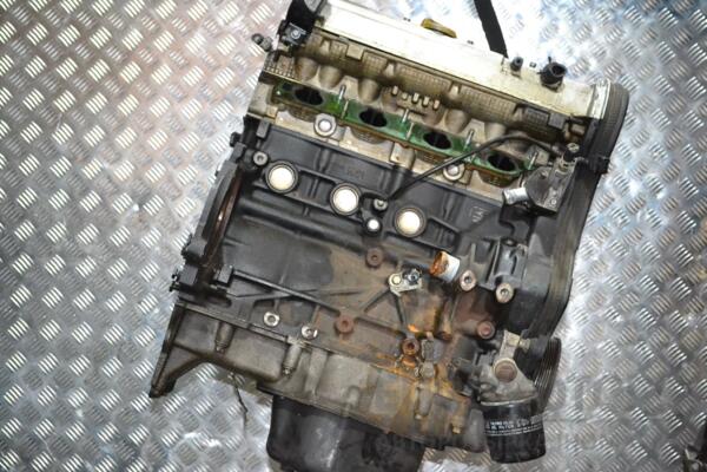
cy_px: 236
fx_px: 1414
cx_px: 354
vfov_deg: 18.9
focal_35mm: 72
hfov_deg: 28.1
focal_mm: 48
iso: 3200
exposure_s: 1/60
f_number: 5.3
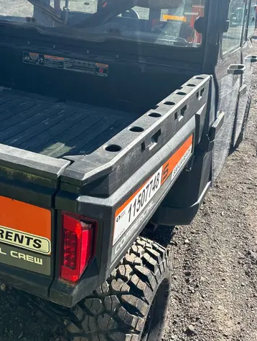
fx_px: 395
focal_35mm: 40
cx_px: 118
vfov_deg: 46.3
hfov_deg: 36.0
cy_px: 126
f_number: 1.6
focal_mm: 5.96
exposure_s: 1/1220
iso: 50
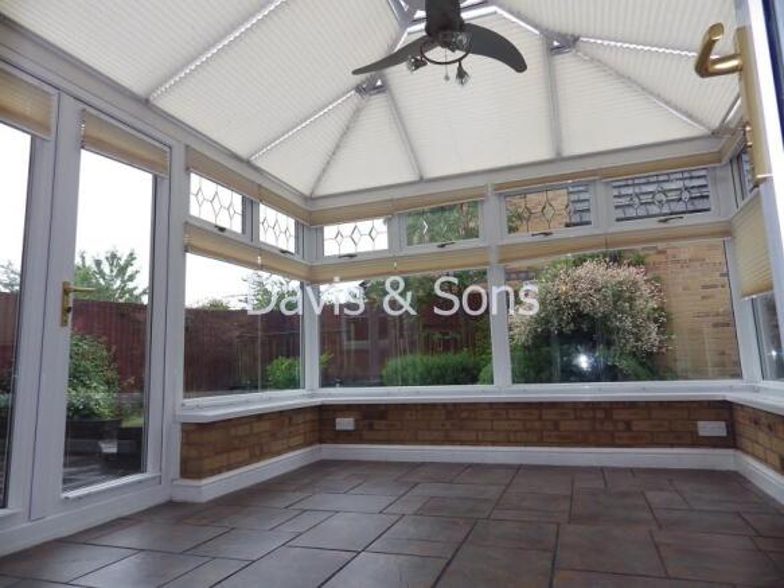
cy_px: 294
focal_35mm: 22
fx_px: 498
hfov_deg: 76.4
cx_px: 392
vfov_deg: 61.1
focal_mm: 4
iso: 100
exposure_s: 1/250
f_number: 3.1
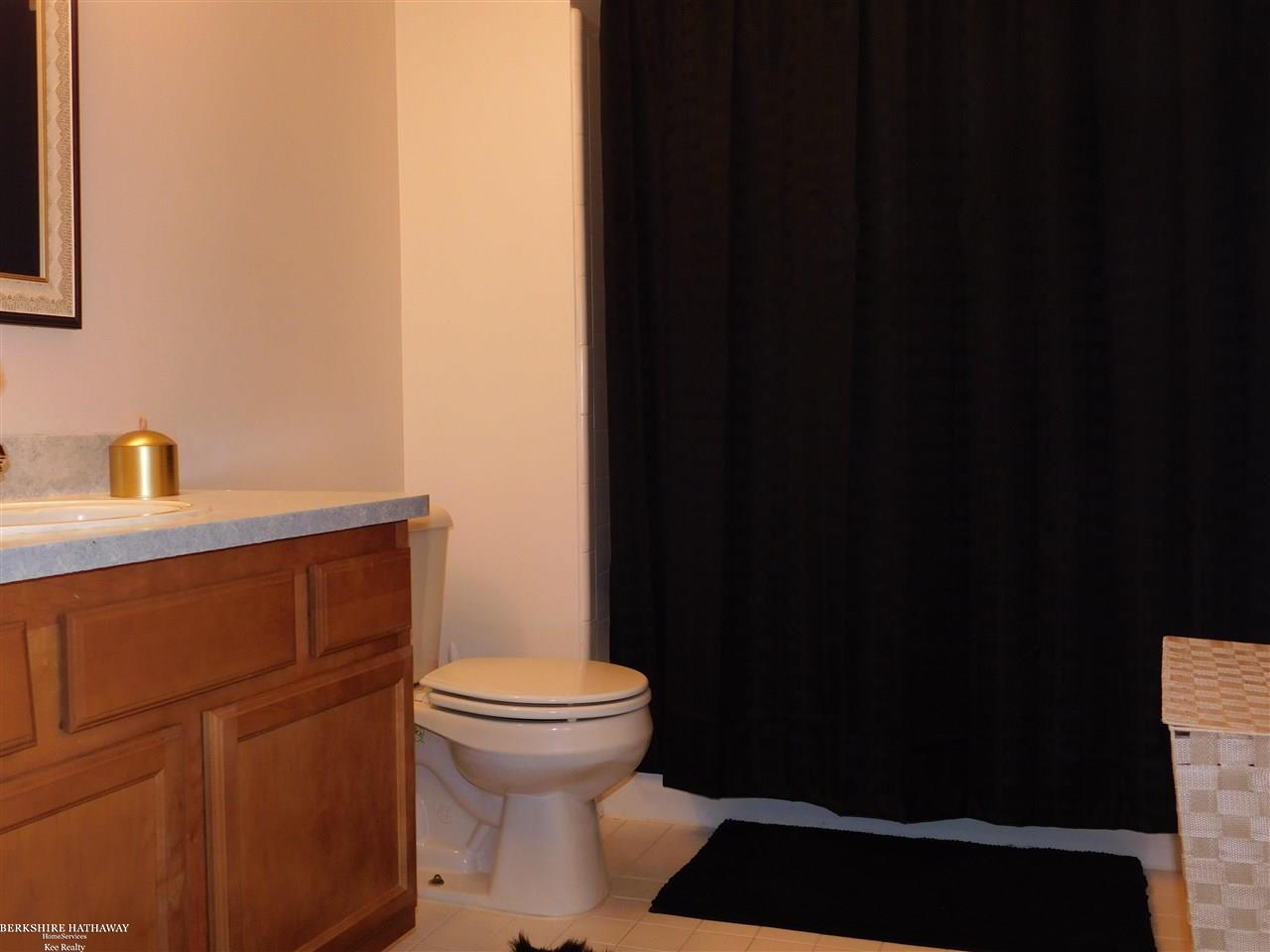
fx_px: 1321
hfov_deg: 51.4
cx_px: 635
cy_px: 476
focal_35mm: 36
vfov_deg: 39.7
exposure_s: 1/30
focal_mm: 6.3
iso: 200
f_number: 3.5
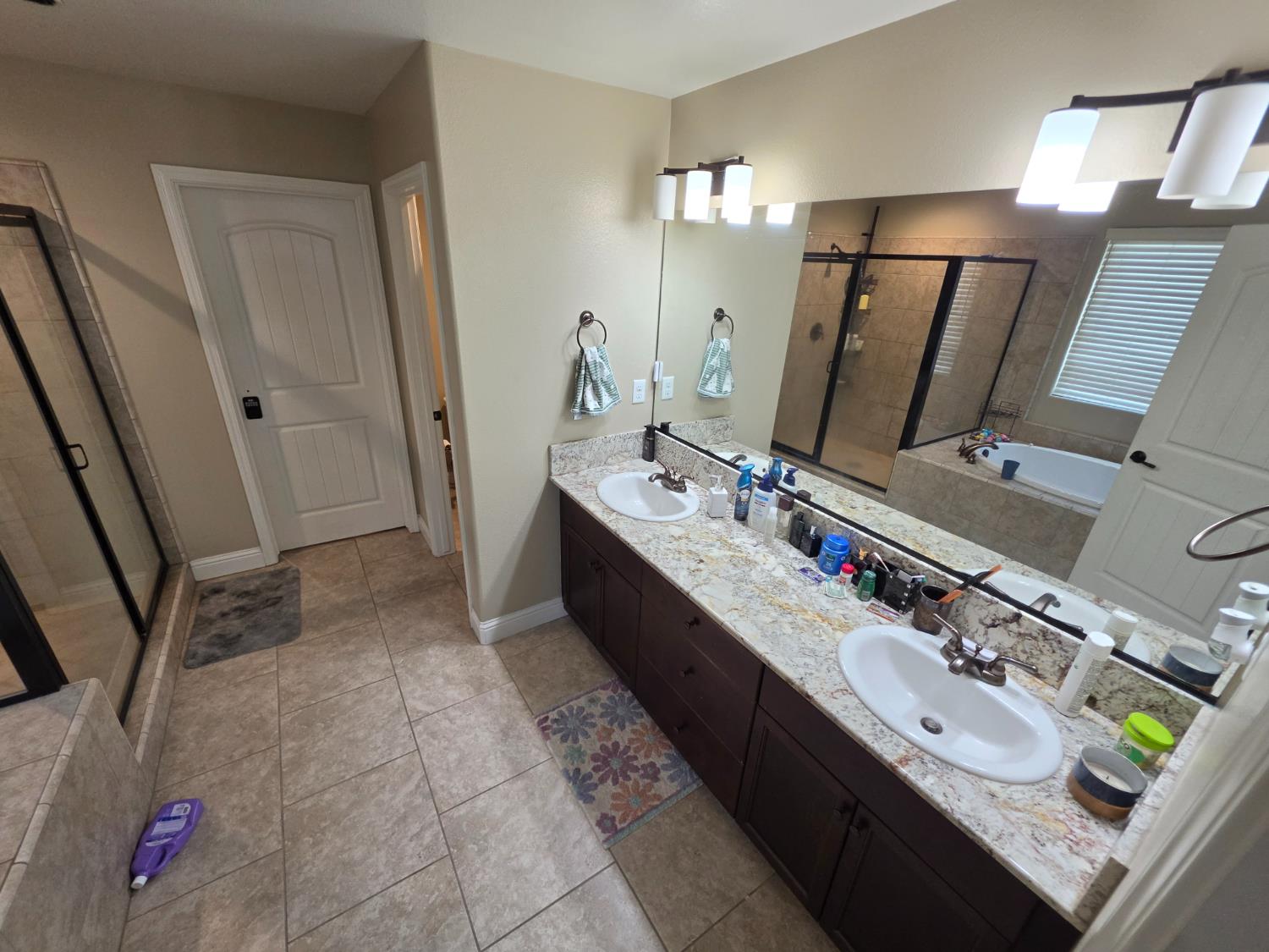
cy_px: 476
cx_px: 634
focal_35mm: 13
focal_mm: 2.2
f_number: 1.9
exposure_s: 1/120
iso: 160
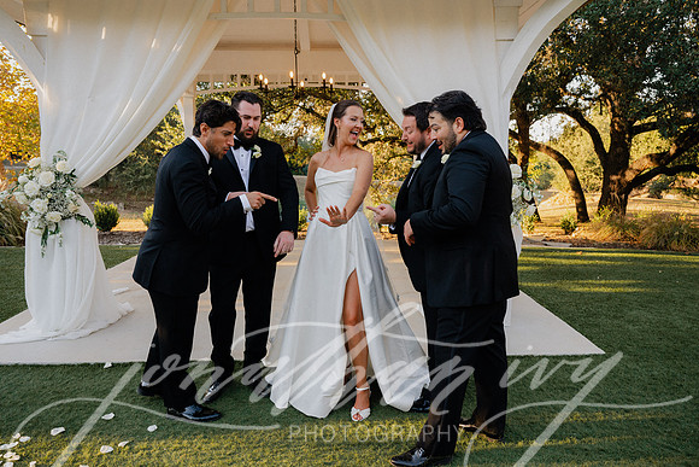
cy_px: 234
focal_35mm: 24
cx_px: 350
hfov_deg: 73.7
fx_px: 466
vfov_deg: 53.2
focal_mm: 24
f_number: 4.5
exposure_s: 1/250
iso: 400
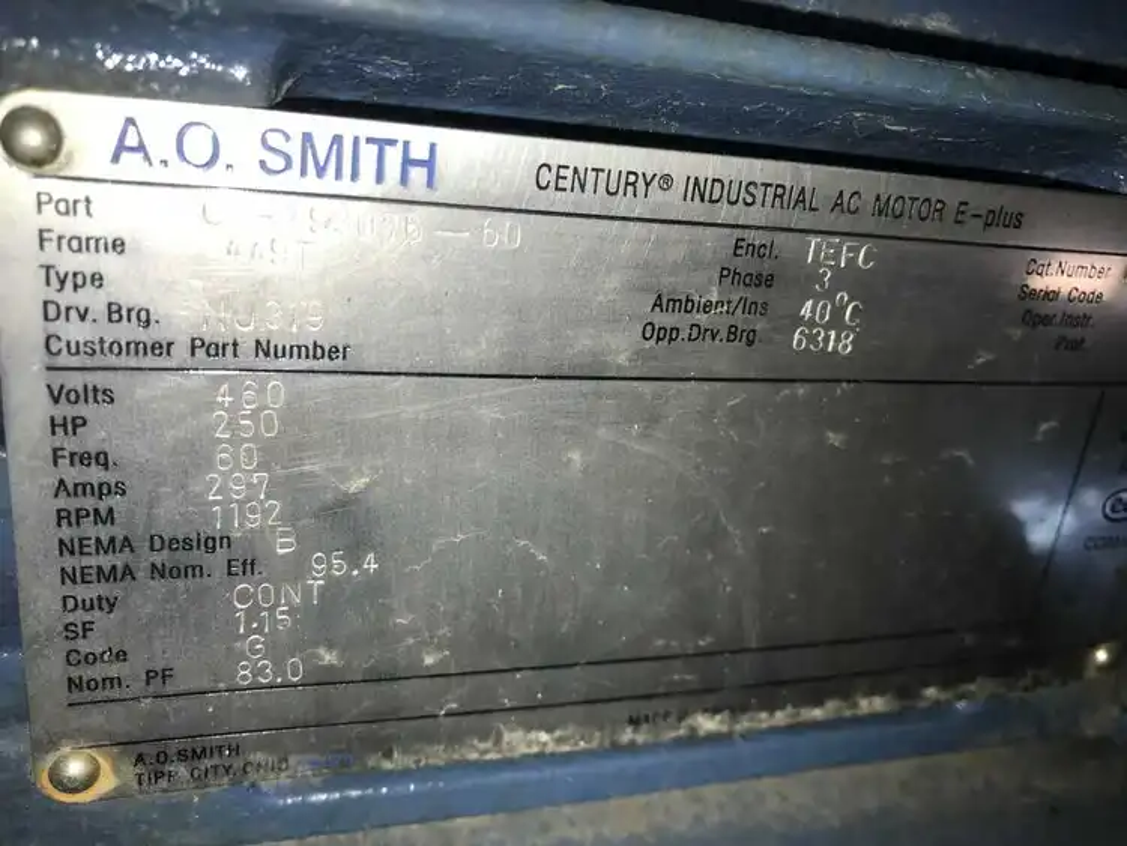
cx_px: 564
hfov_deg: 63.4
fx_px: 912
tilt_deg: -59.5
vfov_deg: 49.8
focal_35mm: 28
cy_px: 423
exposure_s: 1/130
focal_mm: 3.99
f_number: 1.8
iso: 20
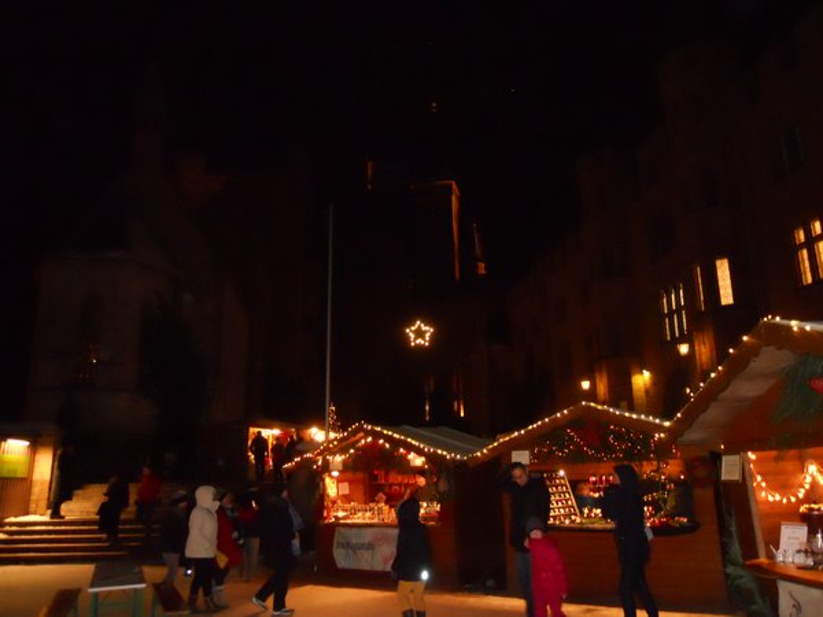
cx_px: 412
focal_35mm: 28
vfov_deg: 49.7
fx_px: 666
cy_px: 308
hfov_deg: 63.4
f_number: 2.7
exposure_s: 1/25
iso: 800
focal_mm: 5
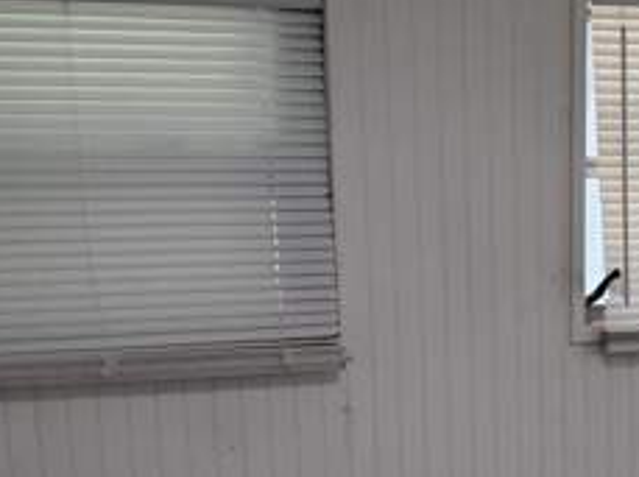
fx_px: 1548
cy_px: 547
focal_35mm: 84
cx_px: 413
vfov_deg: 16.9
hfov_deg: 23.2
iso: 64
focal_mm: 6.76
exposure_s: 1/169
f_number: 1.78
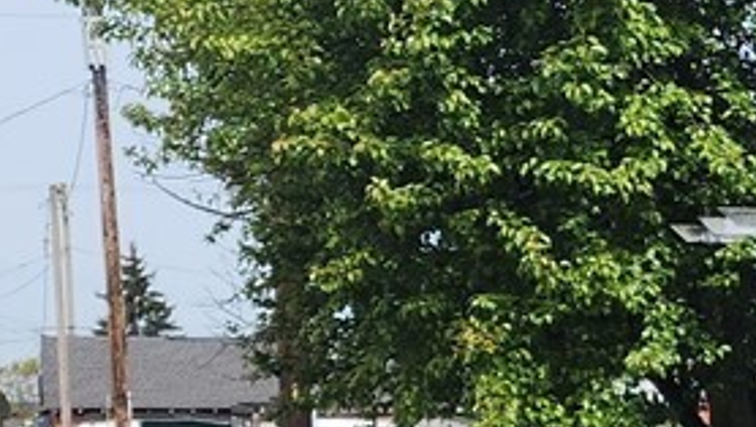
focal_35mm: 144
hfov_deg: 13.4
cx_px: 1365
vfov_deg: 8.1
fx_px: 2889
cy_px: 857
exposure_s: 1/929
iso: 12
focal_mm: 6.4
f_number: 1.8
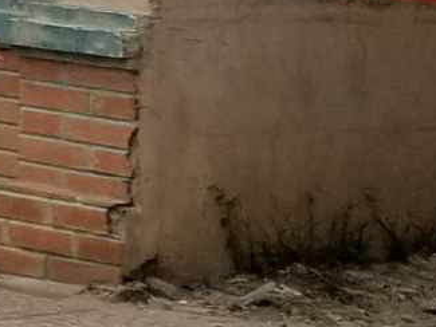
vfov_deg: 7.1
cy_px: -273
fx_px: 2583
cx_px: -940
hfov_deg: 8.0
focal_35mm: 205
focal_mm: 4.25
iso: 50
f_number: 1.7
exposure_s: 1/3240
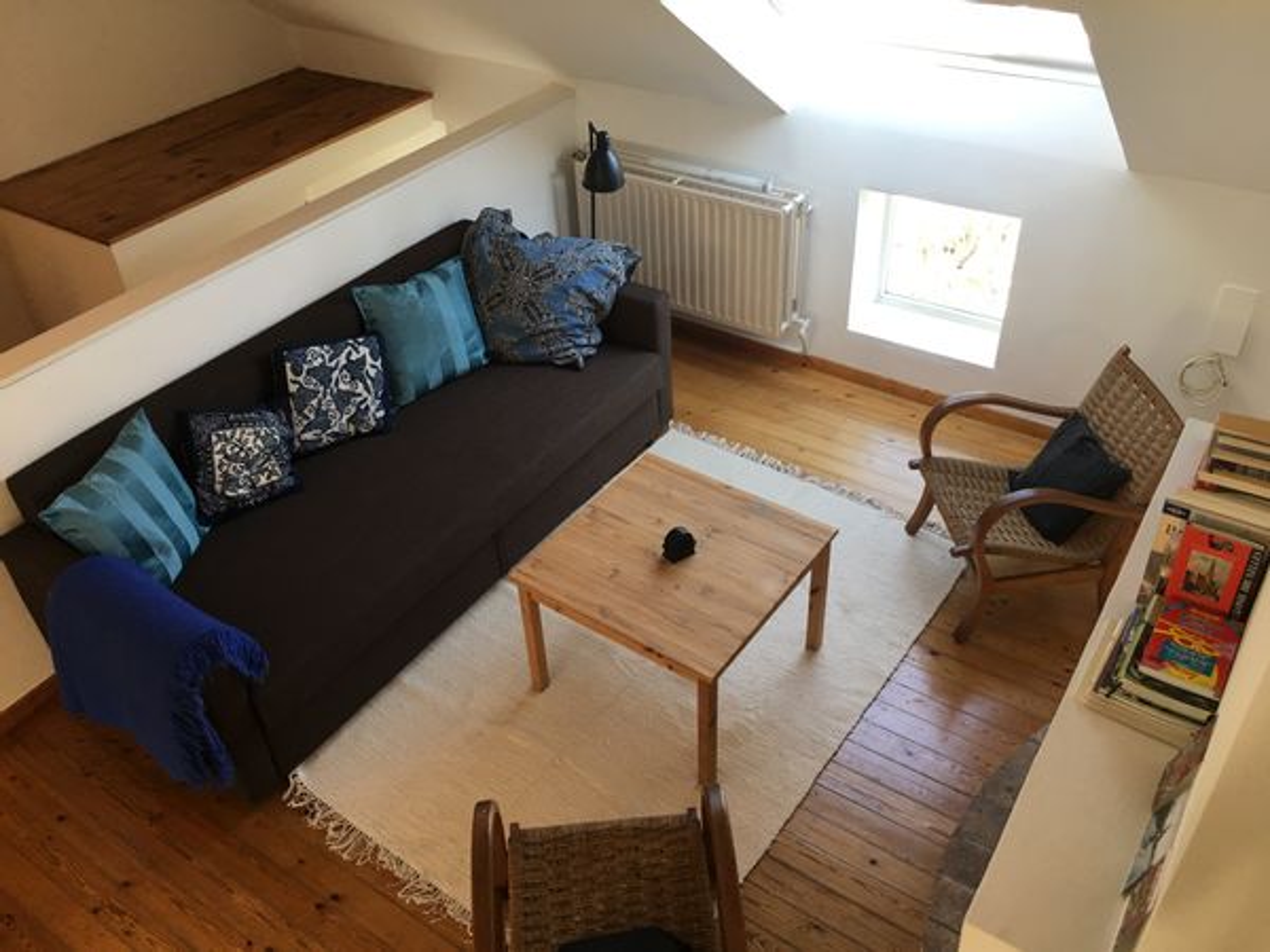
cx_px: 635
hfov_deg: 61.7
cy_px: 476
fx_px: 1064
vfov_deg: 48.2
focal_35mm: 29
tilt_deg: -36.7
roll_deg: +3.4
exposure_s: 1/33
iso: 25
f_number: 2.2
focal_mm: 4.15
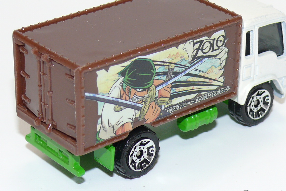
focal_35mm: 132
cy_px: 76
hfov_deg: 15.5
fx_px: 1049
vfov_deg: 10.4
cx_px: 164
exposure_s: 1/30
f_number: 4
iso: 100
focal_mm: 12.8
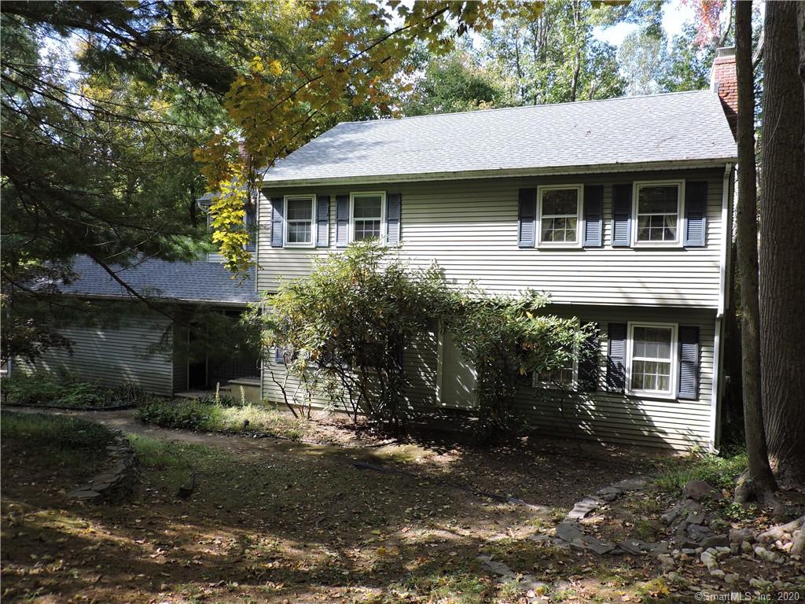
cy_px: 302
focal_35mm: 24
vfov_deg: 56.8
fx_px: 558
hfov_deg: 71.6
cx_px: 402
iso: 100
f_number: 3
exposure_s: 1/200
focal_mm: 4.3
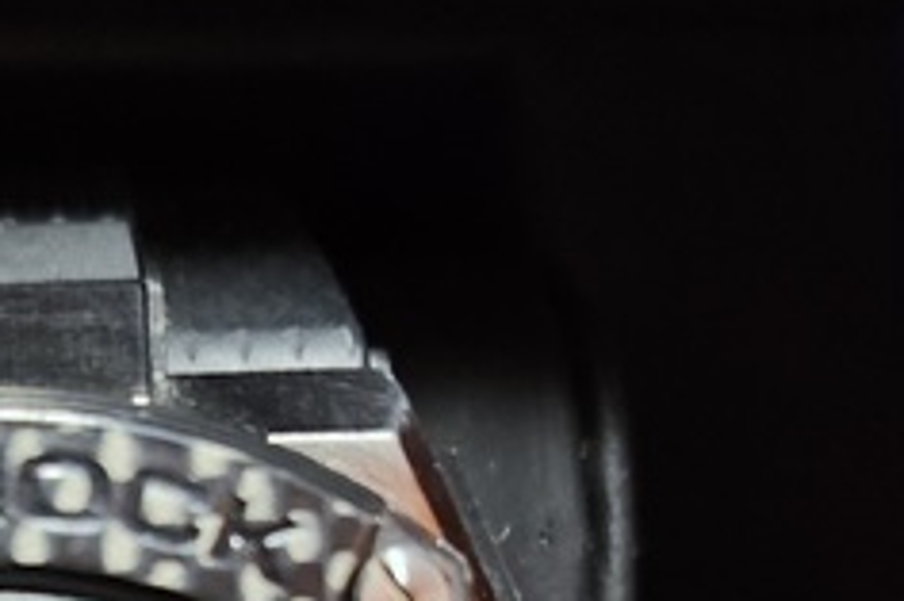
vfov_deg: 16.4
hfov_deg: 25.8
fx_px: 1907
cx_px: 82
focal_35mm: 76
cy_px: 892
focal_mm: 5.54
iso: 800
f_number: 1.8
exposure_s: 1/25
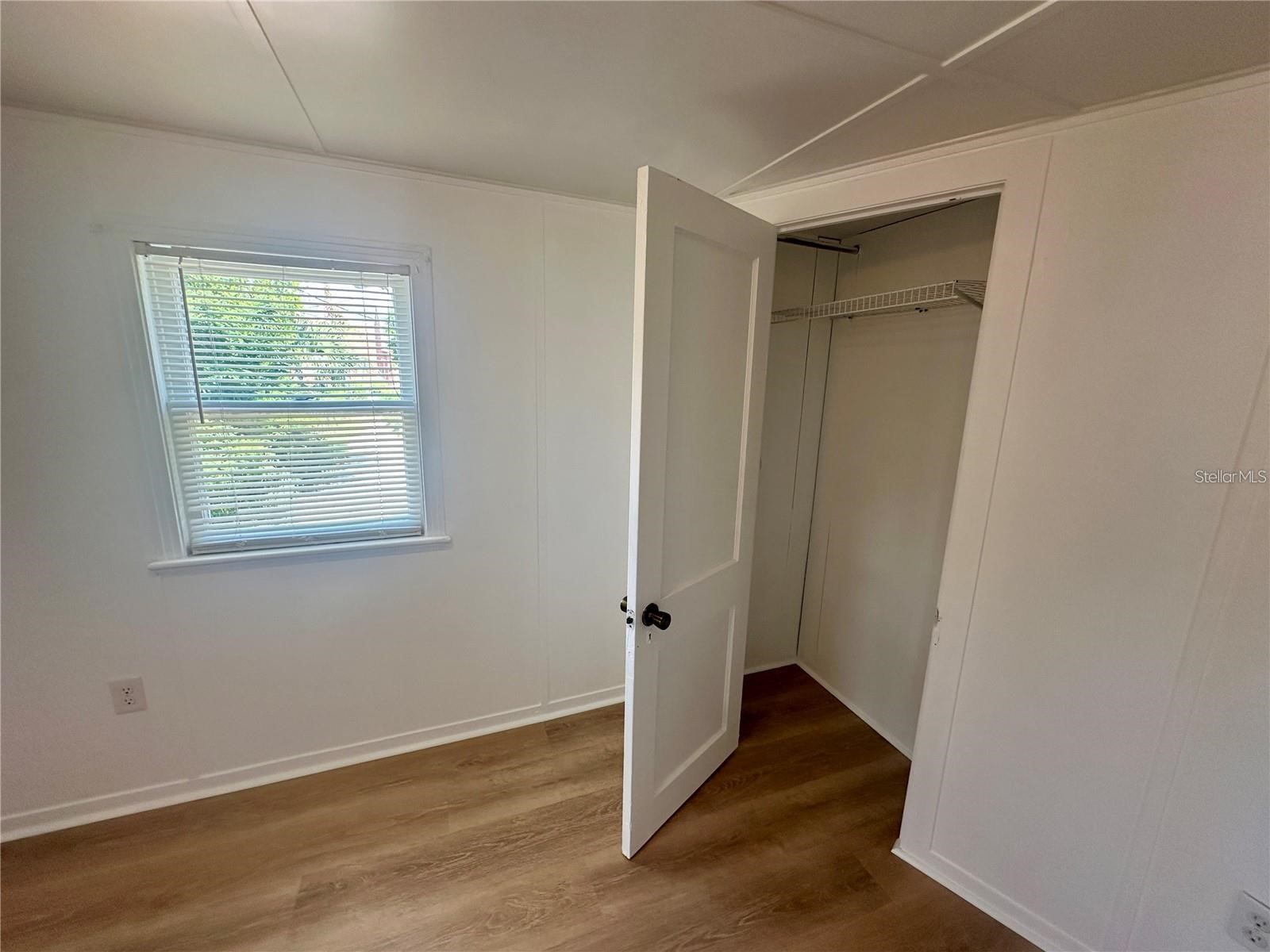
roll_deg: -1.6
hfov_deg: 102.1
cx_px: 635
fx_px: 514
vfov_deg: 85.7
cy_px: 476
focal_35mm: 14
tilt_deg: -11.1
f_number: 2.2
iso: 100
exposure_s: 1/99
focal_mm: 2.22
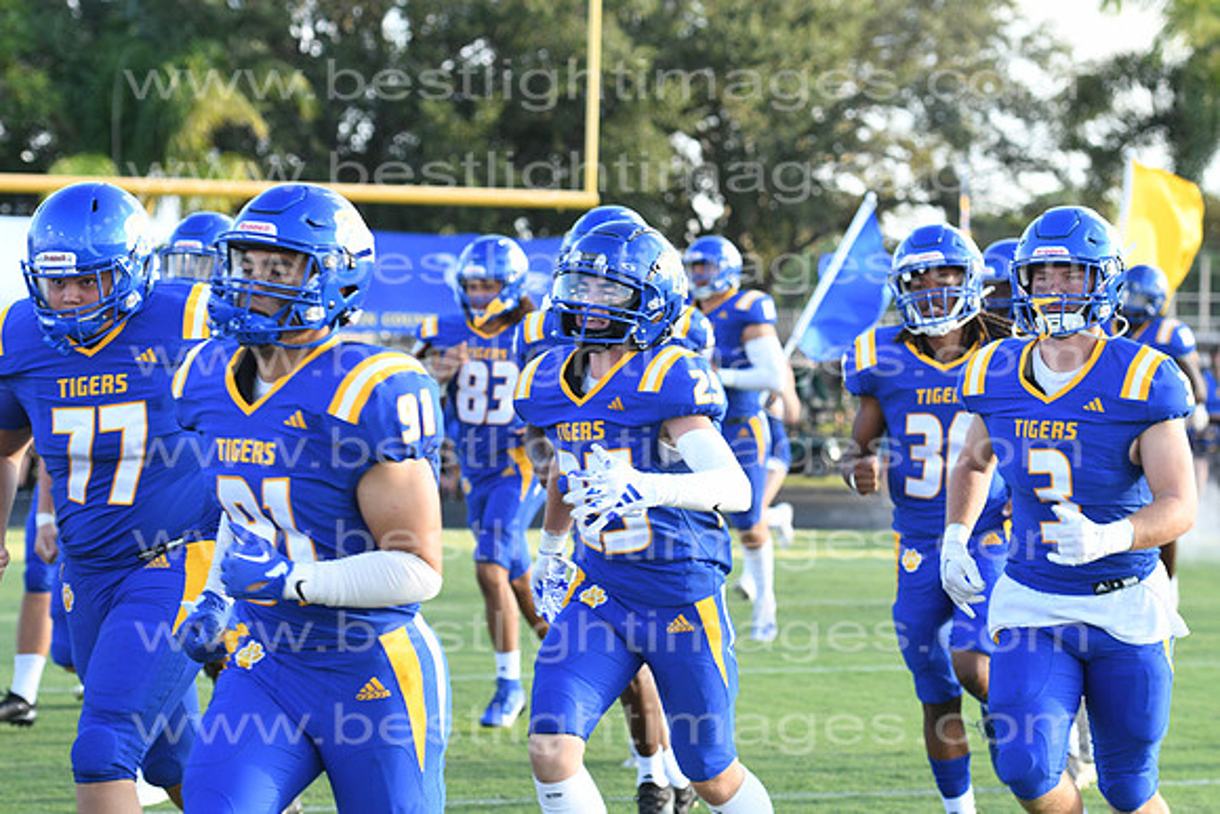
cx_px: 610
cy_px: 407
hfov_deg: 15.9
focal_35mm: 129
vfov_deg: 10.6
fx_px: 4372
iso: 450
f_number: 5.6
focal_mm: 86
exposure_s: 1/500
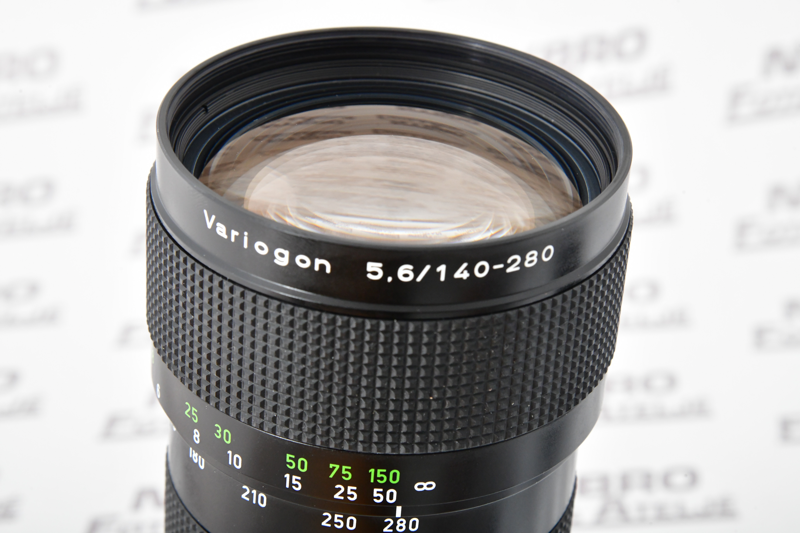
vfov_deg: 11.4
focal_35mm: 120
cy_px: 266
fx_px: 2666
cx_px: 400
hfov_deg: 17.1
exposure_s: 1/200
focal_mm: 120
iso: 3200
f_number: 14
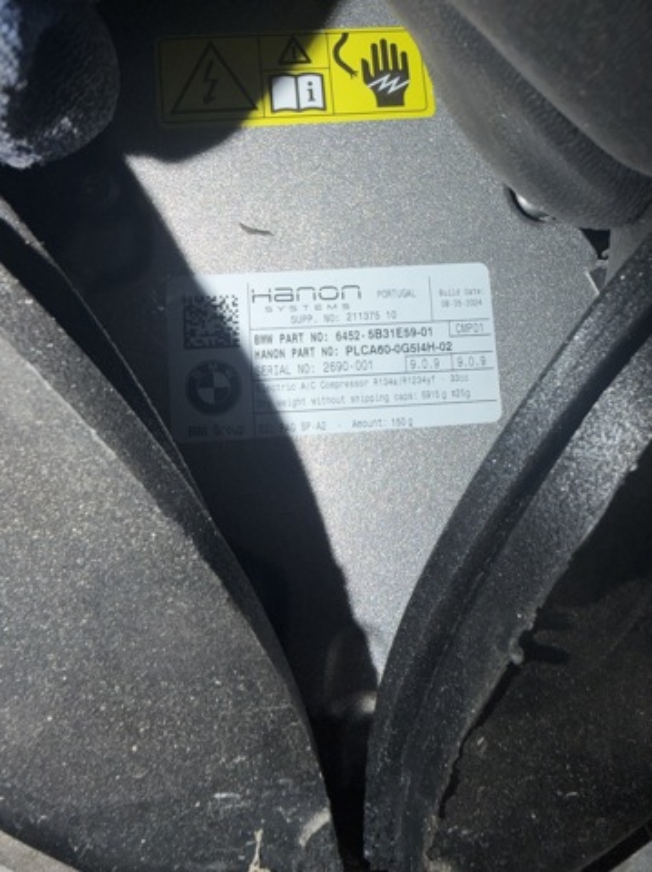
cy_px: 436
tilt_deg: -63.0
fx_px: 604
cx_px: 326
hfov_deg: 56.7
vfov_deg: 71.7
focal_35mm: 24
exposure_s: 1/102
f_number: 2.2
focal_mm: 2.22
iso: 16
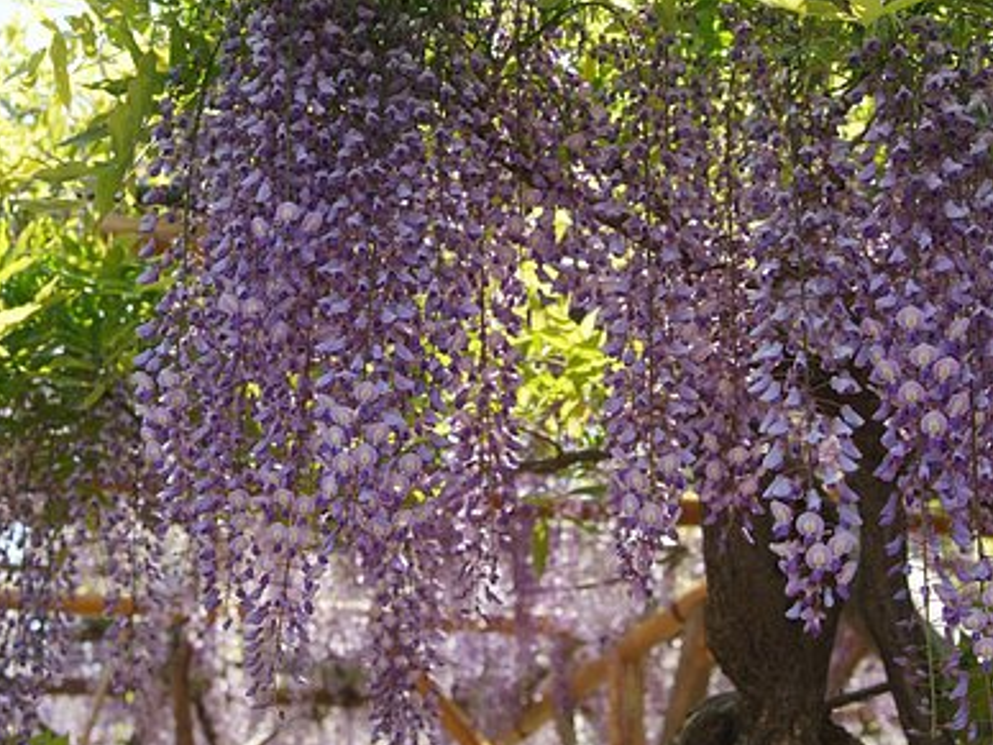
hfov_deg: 31.7
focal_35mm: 61
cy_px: 390
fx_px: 1750
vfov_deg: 24.0
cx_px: 543
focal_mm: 32
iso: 200
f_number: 4
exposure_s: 1/350
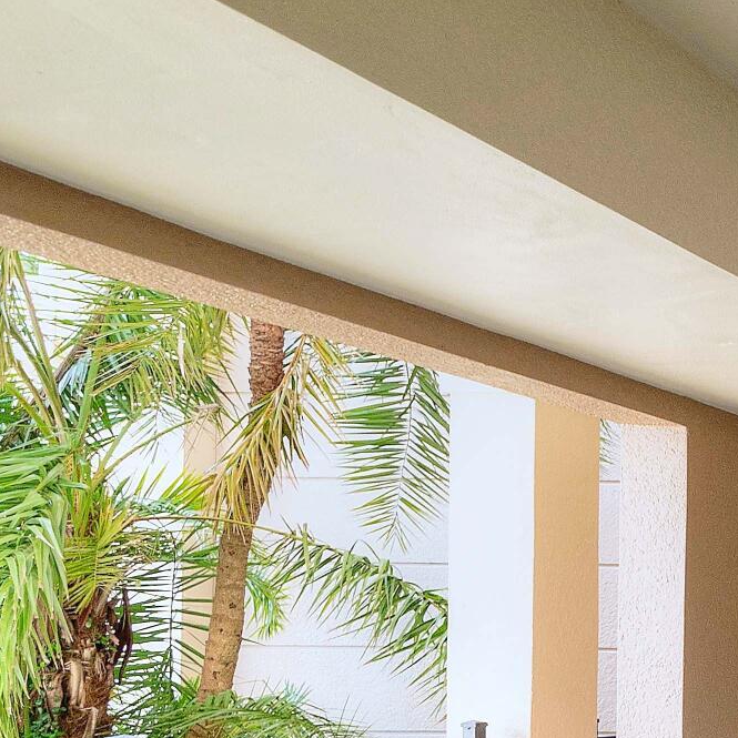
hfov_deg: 17.8
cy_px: 664
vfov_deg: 34.7
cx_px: 1575
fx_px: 1110
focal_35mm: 46
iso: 500
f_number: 4
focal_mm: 12
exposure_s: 1/160
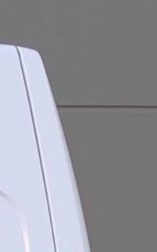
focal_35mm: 162
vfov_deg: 11.8
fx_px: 1110
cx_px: -271
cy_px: 478
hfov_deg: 7.4
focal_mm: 6.86
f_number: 1.8
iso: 80
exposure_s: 1/3200
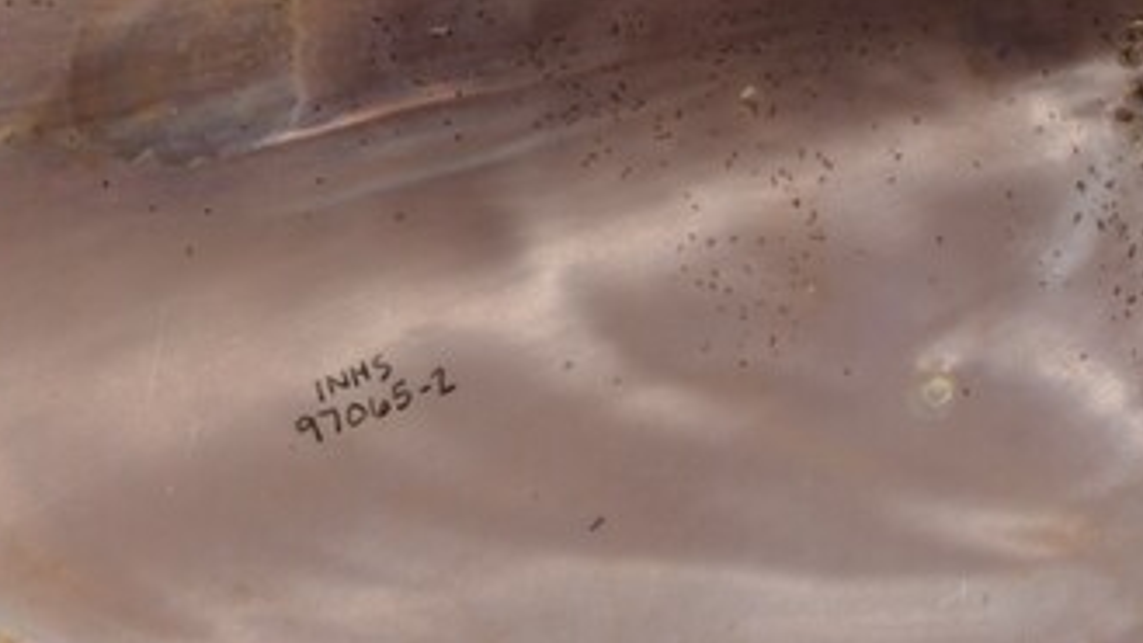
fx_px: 6940
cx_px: 483
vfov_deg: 5.3
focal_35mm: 229
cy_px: -235
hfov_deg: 9.4
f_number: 32
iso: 100
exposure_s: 1/6
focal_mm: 60
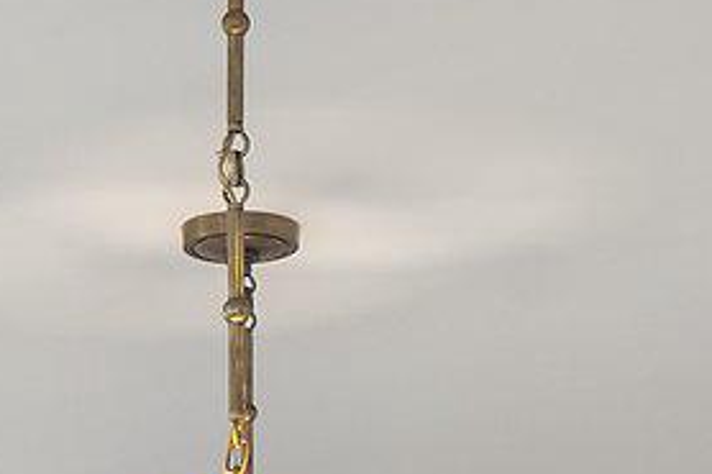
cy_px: 1731
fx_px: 5099
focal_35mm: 258
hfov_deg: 8.0
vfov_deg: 4.9
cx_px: 269
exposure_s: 1/13
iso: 500
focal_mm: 35
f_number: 8
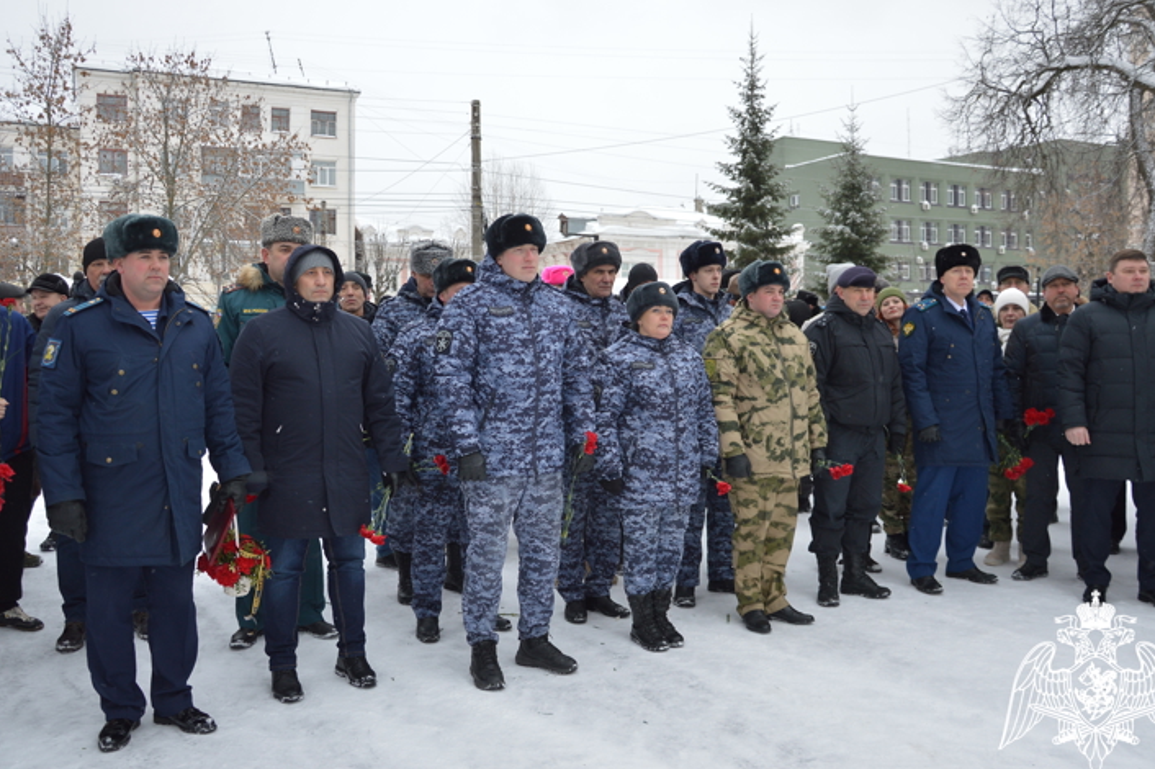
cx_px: 594
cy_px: 381
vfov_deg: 39.3
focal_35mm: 34
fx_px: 1075
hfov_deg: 56.5
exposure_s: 1/160
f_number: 3.8
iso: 200
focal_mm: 21
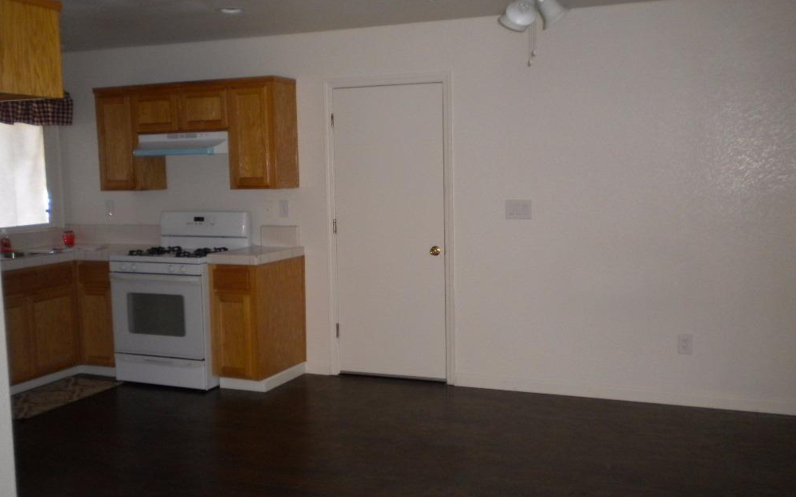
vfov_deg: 33.6
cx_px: 391
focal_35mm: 38
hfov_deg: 51.5
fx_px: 824
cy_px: 258
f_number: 3.1
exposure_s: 1/30
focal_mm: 6.3
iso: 200
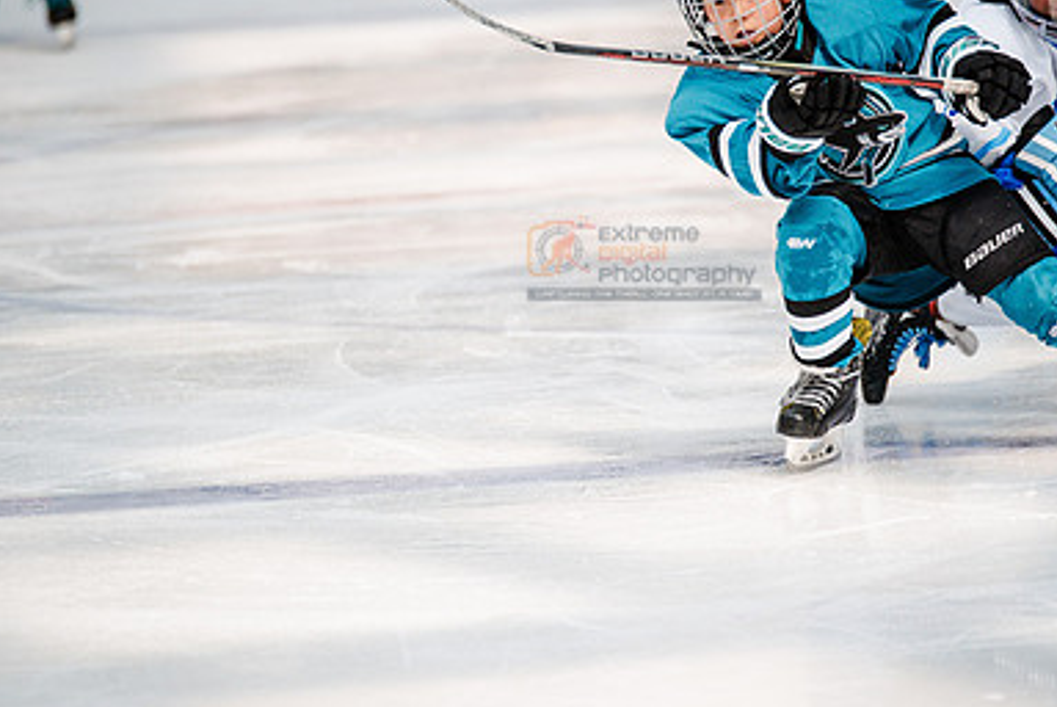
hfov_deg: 4.5
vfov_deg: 3.0
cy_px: 258
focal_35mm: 454
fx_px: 13340
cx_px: 646
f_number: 3.2
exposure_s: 1/3200
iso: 1250
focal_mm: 300
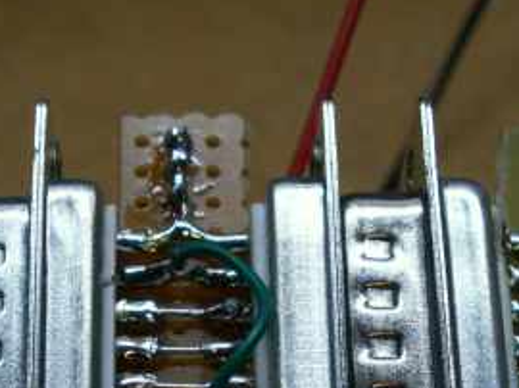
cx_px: 258
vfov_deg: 10.6
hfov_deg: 14.3
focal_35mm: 138
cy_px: 382
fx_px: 2067
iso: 80
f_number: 3.2
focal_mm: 10.28
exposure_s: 1/40
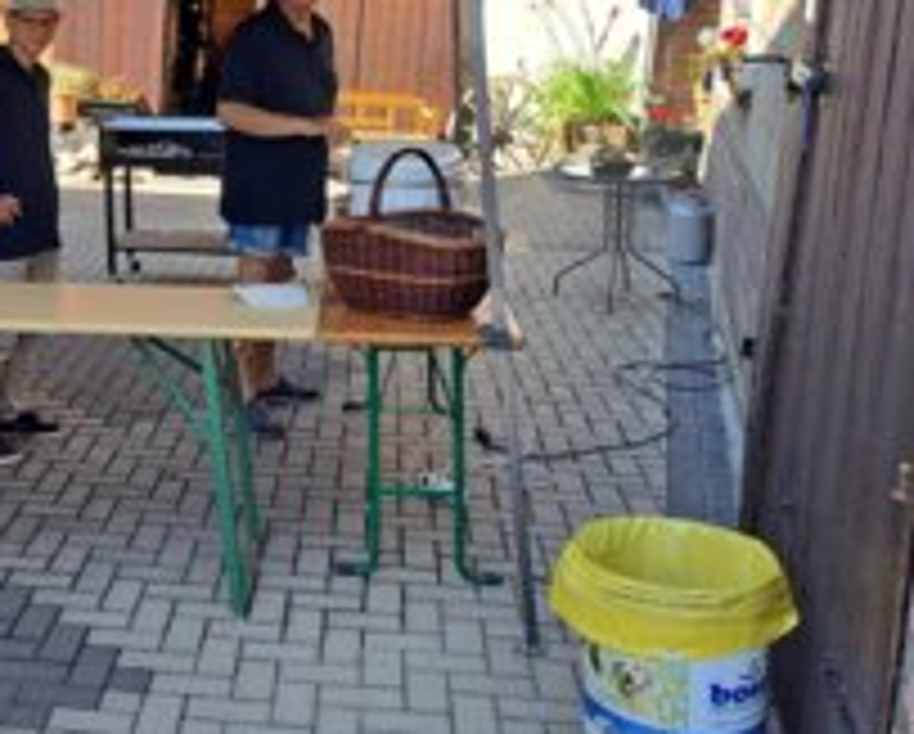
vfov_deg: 30.9
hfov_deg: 35.9
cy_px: 171
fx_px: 1300
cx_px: 54
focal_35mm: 48
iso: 32
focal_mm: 4.65
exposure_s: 1/452
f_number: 1.8
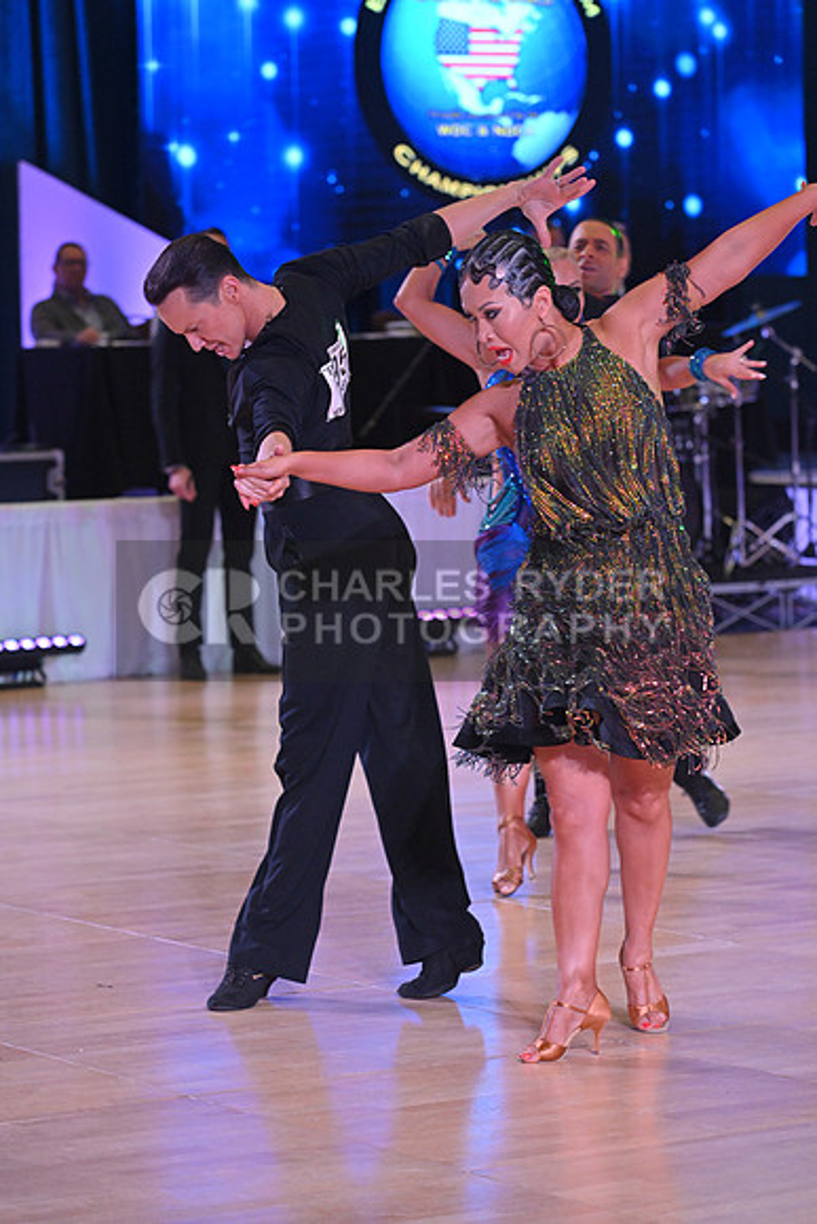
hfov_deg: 10.6
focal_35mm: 130
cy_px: 612
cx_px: 408
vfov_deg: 15.8
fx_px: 4422
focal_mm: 130
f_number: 5
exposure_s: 1/400
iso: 3200
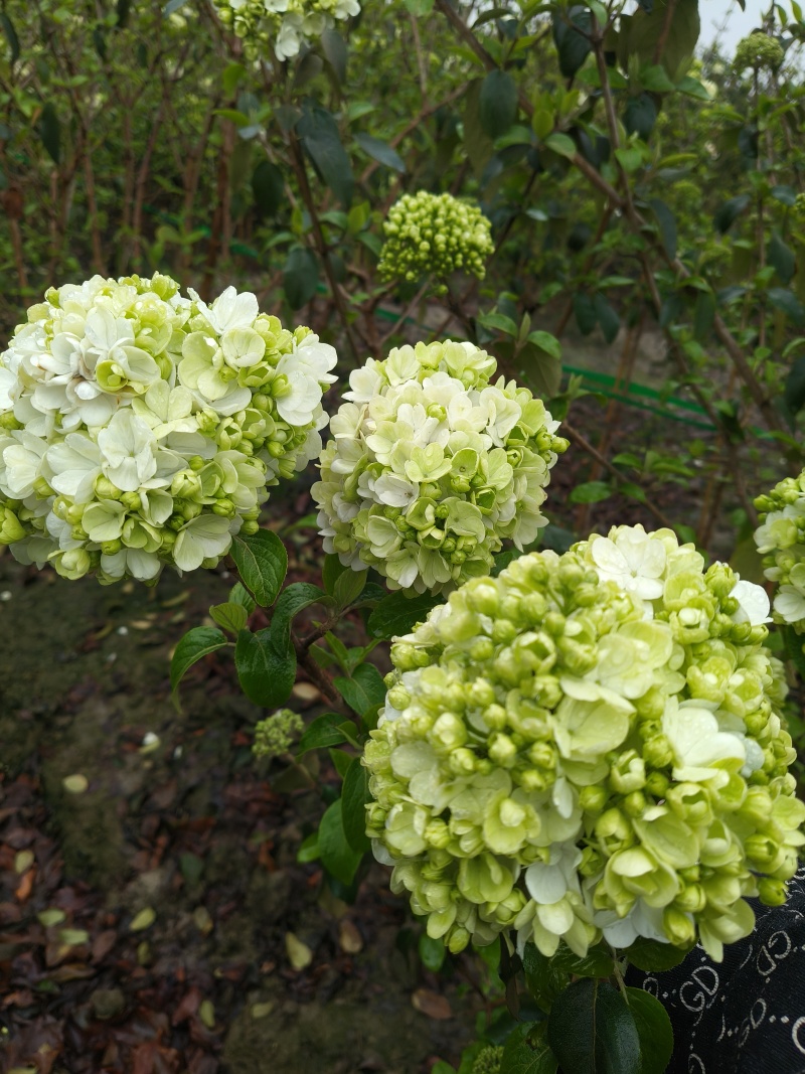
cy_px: 537
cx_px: 402
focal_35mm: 26
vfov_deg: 67.3
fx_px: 806
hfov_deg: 53.1
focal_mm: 4.84
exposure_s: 1/382
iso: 80
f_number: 1.8
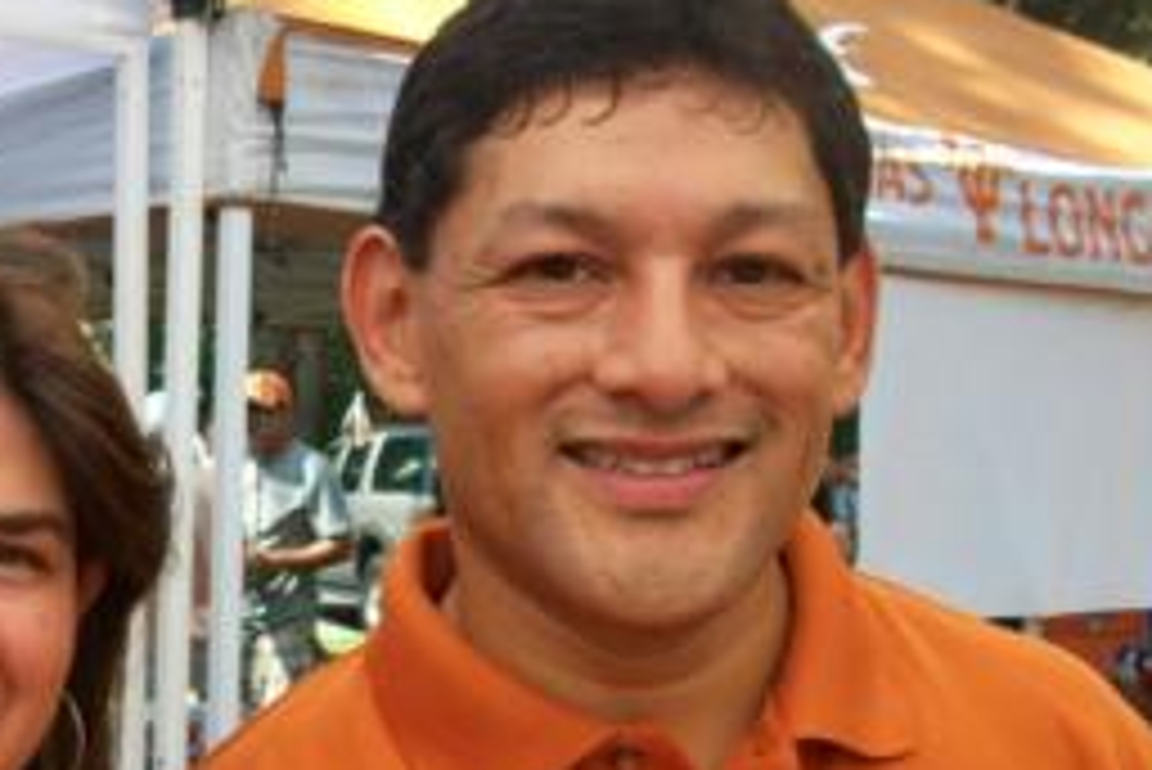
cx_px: 230
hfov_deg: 30.2
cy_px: 592
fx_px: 2081
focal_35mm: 65
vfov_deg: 20.8
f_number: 2.8
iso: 64
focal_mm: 5.7
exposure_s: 1/200
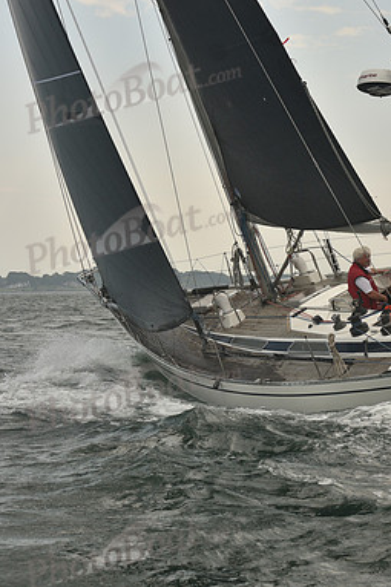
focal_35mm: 106
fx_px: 1728
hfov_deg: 12.8
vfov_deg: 19.3
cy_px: 294
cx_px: 322
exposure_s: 1/500
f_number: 6.3
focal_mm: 70
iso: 250
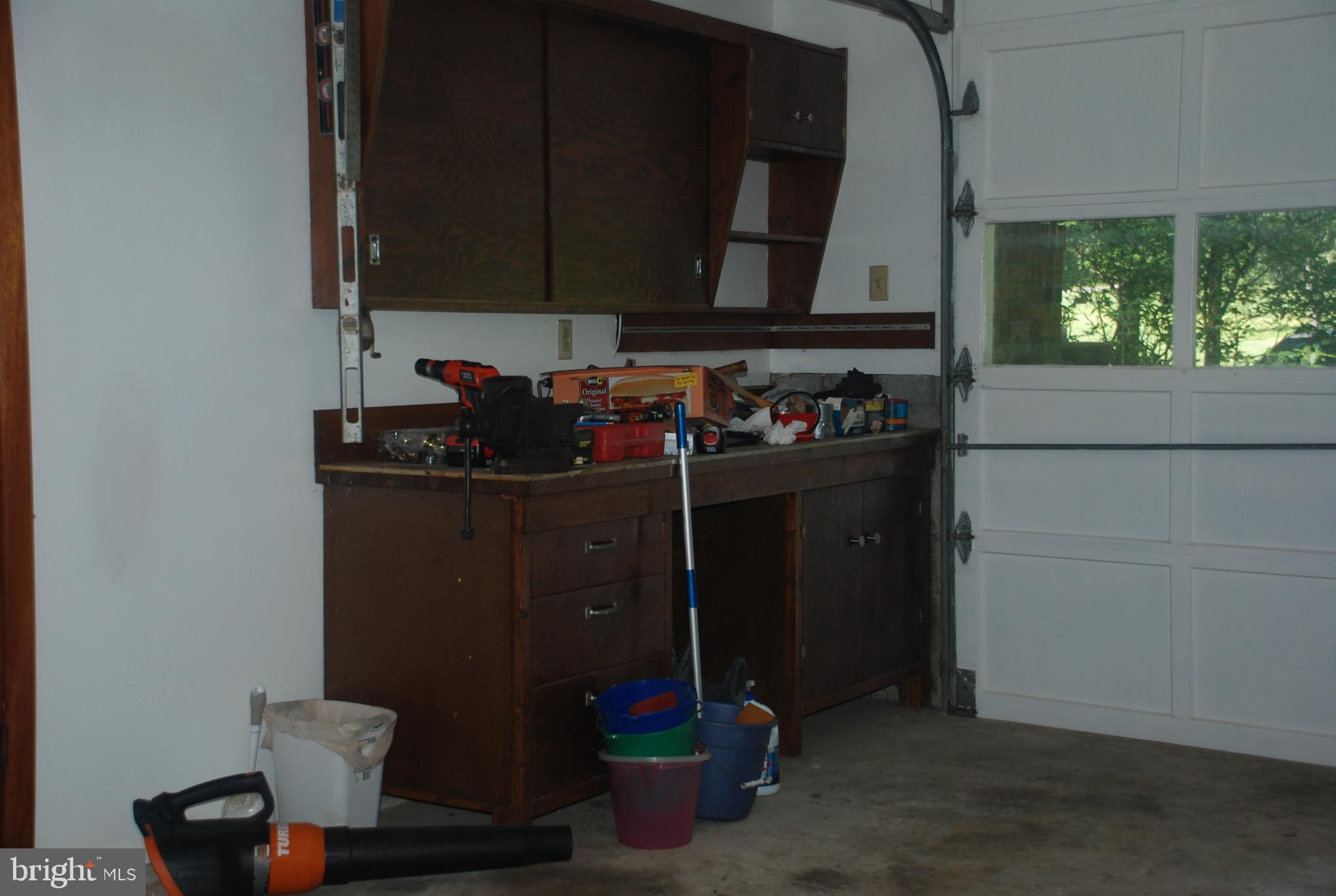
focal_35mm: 48
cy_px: 448
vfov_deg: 28.2
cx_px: 668
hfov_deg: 41.0
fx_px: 1785
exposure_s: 1/60
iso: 220
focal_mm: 32
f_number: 4.2
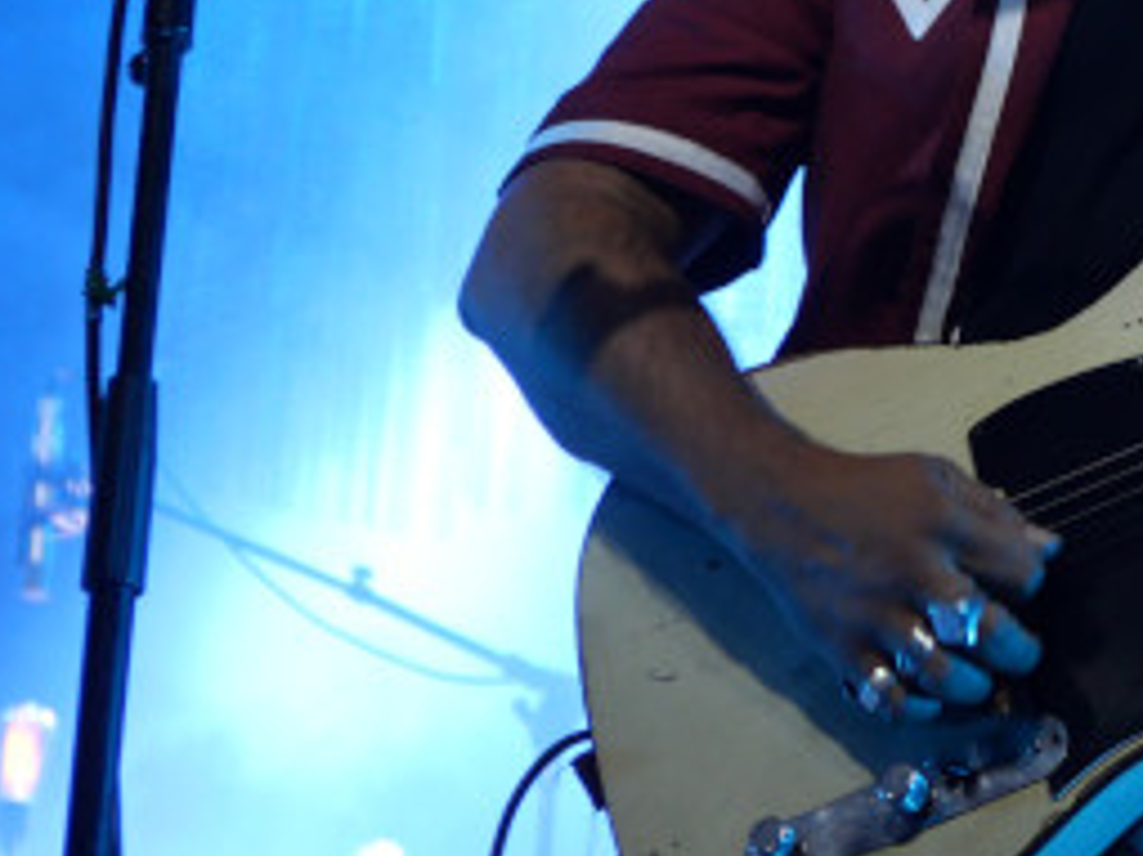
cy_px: 148
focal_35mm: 226
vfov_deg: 6.6
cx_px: 1407
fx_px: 7459
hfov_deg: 8.7
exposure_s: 1/40
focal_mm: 45
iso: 1000
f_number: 4
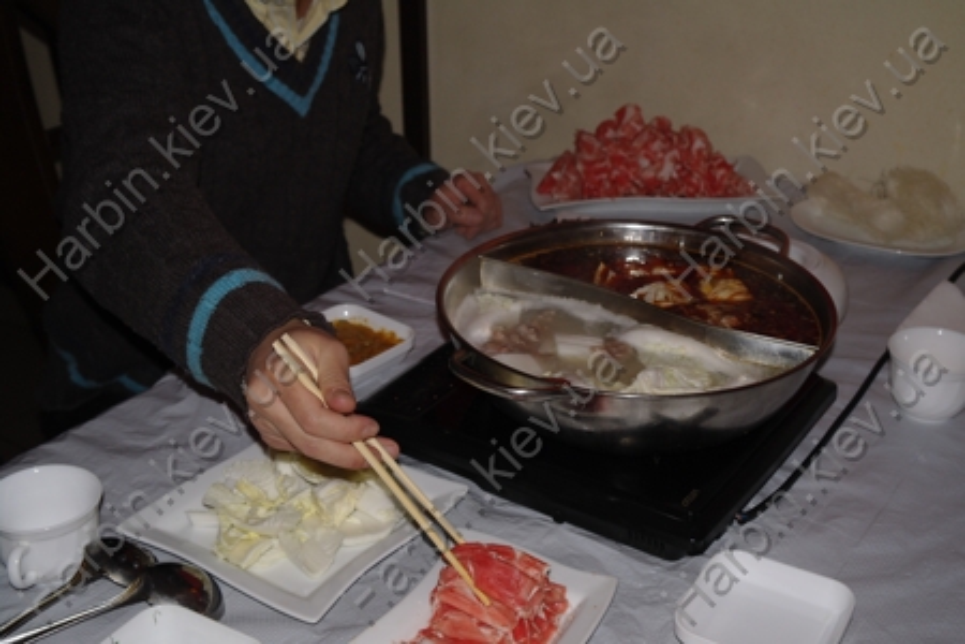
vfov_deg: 27.0
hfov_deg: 39.6
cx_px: 482
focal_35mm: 50
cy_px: 322
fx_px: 1340
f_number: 5
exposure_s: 1/160
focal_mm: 33
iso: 200
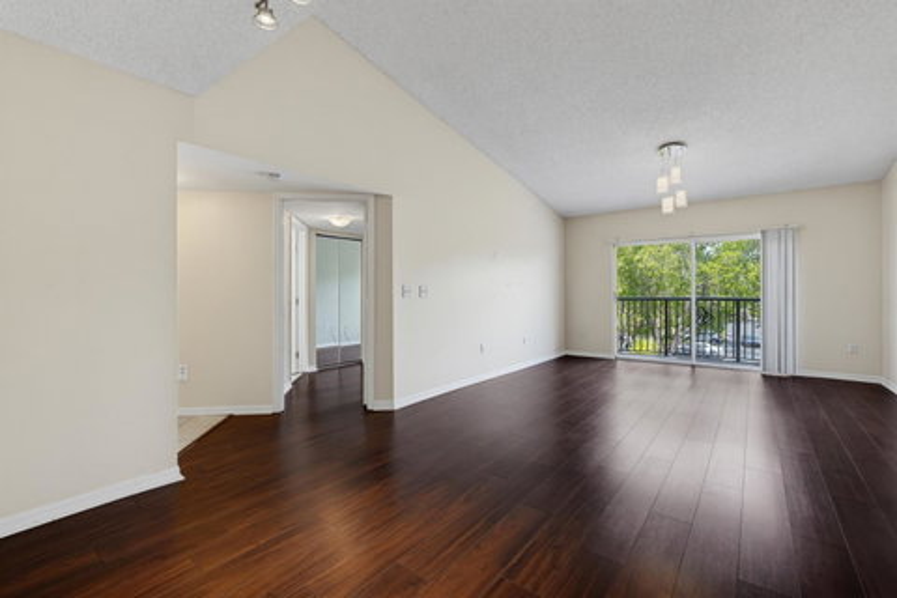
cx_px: 448
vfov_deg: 73.7
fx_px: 399
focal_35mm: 16
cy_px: 299
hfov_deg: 96.7
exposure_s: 1/100
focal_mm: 16
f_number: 4.5
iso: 800
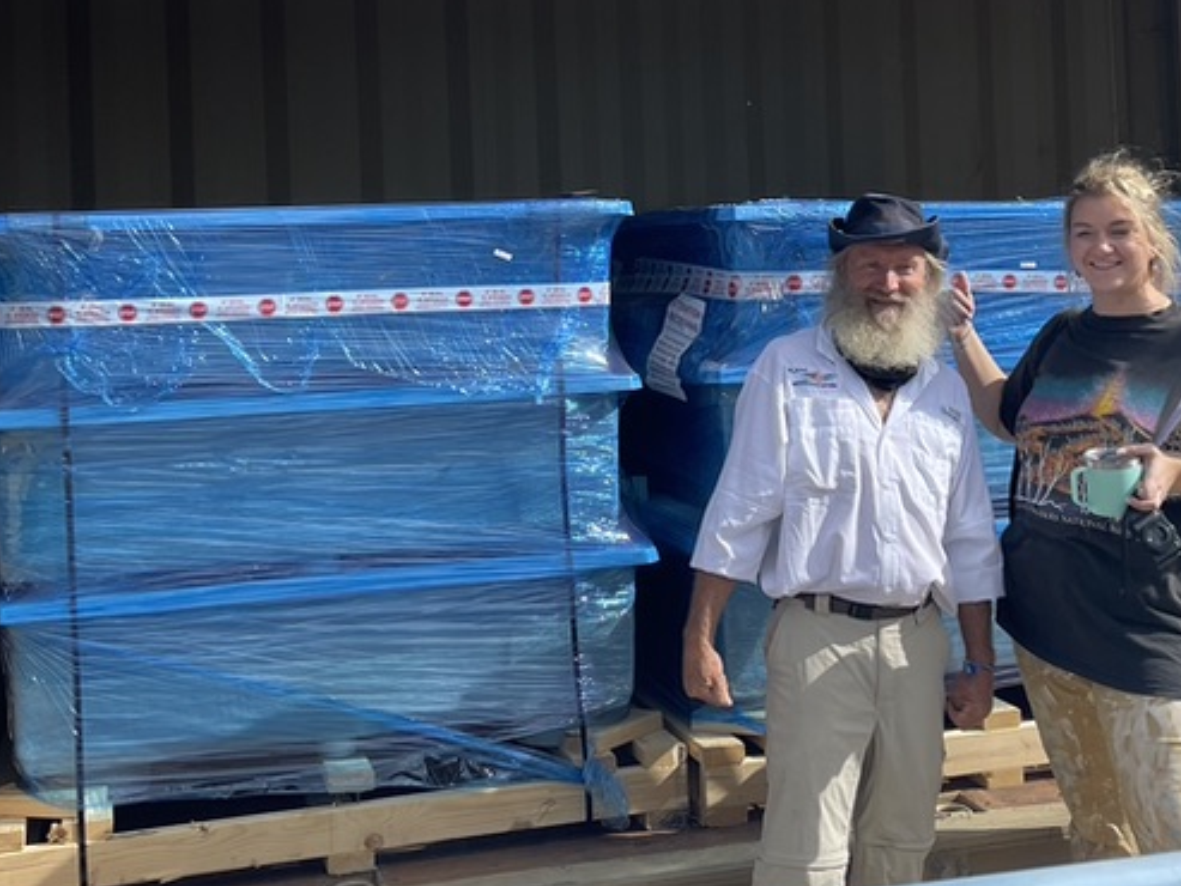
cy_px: 216
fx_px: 1843
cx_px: 767
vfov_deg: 26.7
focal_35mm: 54
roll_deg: +2.2
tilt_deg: +3.3
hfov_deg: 35.3
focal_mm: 5.1
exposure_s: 1/2717
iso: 32
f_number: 1.6
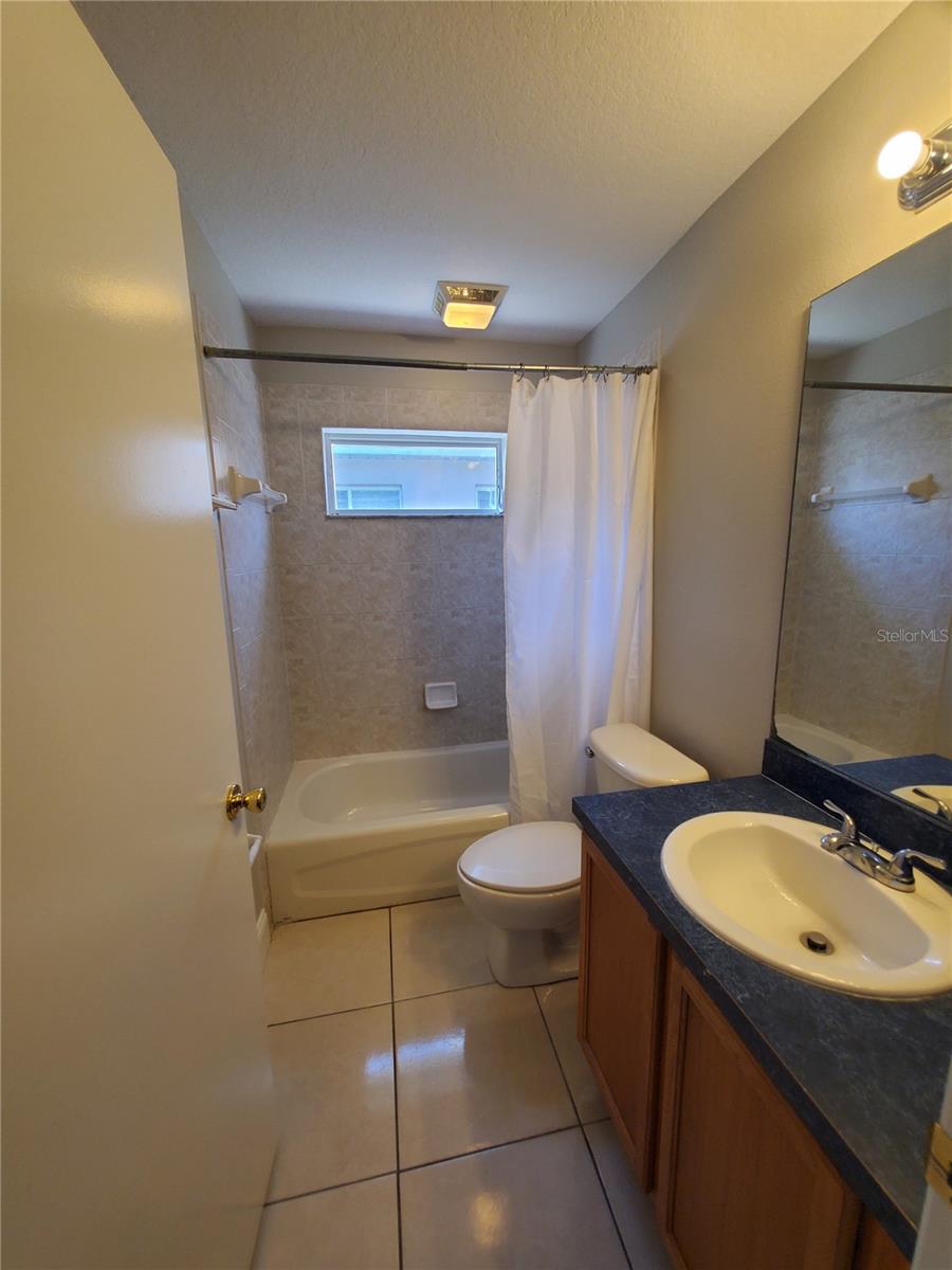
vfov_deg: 106.2
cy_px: 635
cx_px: 476
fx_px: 477
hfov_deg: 89.9
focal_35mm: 13
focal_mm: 1.8
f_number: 2.2
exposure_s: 1/60
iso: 160
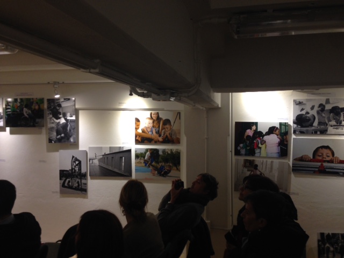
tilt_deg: +1.4
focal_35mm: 33
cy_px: 129
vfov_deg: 42.9
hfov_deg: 55.4
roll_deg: +0.0
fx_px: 328
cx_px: 172
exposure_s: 1/20
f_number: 2.4
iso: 80
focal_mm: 4.12
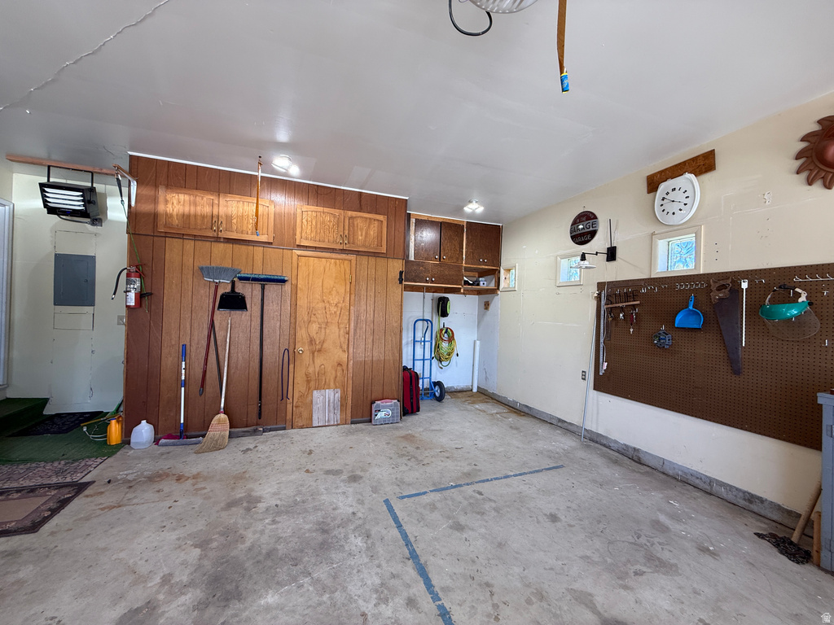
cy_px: 312
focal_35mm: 14
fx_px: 337
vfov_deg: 85.7
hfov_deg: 102.1
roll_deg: -1.0
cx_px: 417
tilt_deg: -0.2
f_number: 2.2
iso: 80
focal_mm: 2.22
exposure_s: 1/120
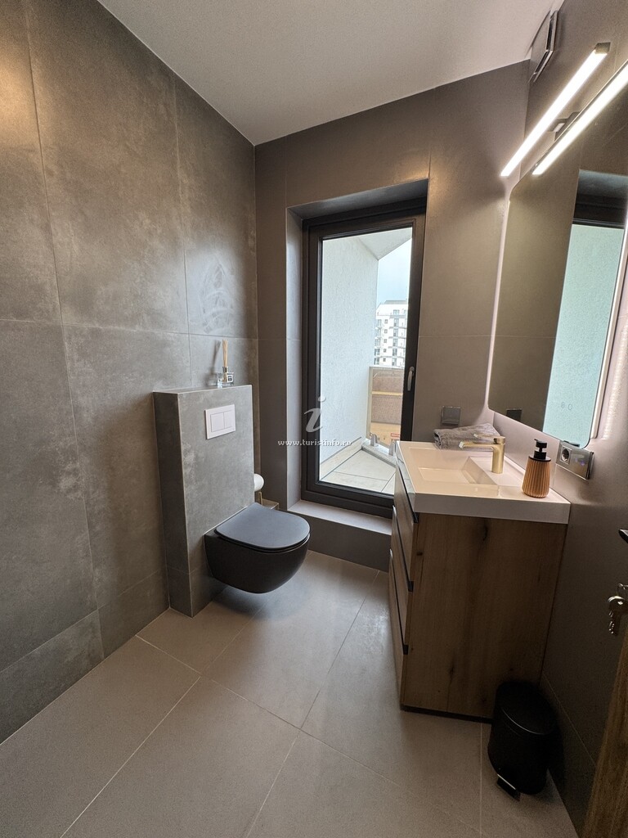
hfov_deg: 85.7
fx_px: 339
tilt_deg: -9.3
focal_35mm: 14
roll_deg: -0.4
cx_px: 314
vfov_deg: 102.1
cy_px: 419
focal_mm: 2.22
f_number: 2.2
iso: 80
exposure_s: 1/100
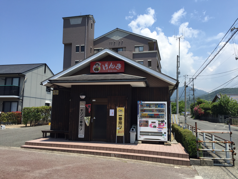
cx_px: 119
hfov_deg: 61.7
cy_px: 90
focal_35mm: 29
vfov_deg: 48.2
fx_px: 199
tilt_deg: +5.6
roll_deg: -2.2
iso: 32
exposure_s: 1/1799
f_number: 2.2
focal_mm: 4.15
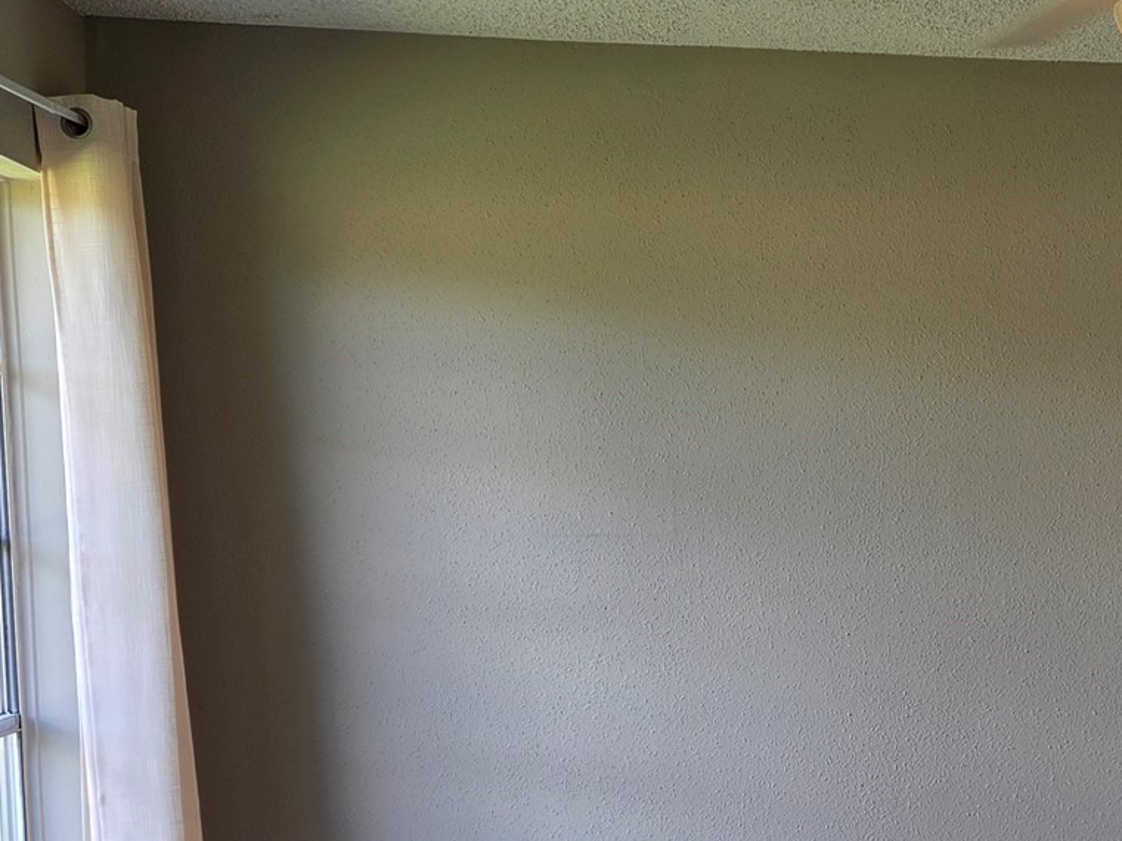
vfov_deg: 23.3
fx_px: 2010
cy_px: 667
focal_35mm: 62
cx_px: 1205
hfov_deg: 28.6
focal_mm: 5.4
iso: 40
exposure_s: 1/120
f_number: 1.8
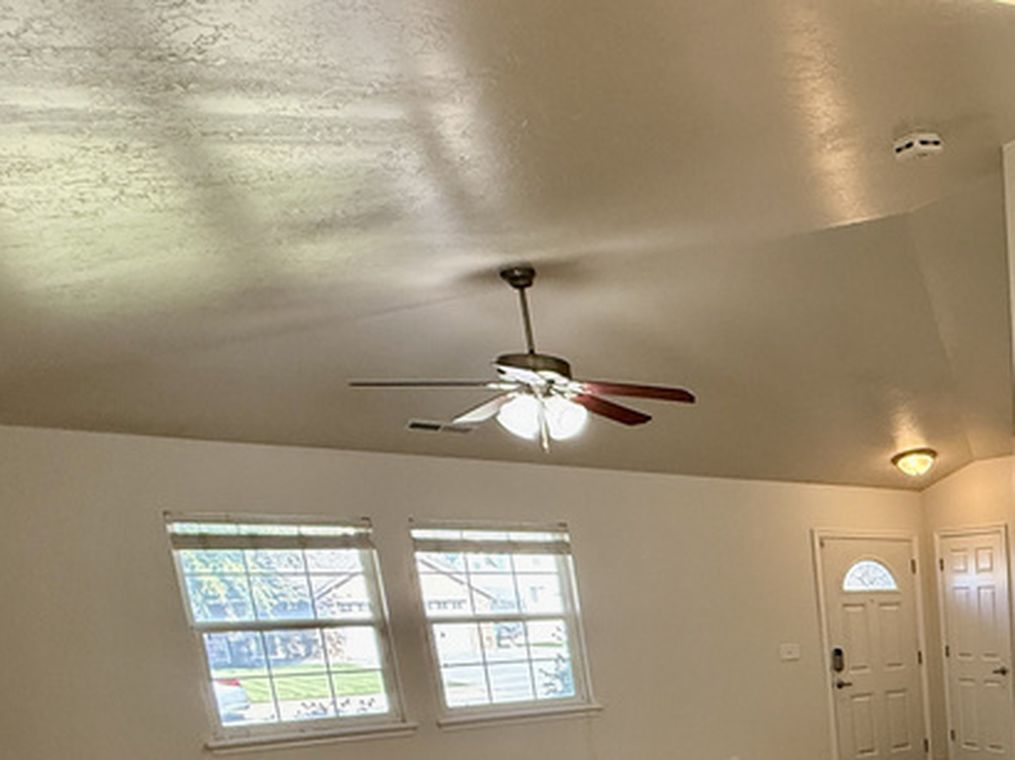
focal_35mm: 35
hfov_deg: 41.2
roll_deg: +1.6
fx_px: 1026
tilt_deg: -11.4
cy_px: 810
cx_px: 1136
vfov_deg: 35.5
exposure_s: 1/120
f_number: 2.2
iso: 250
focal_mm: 2.22
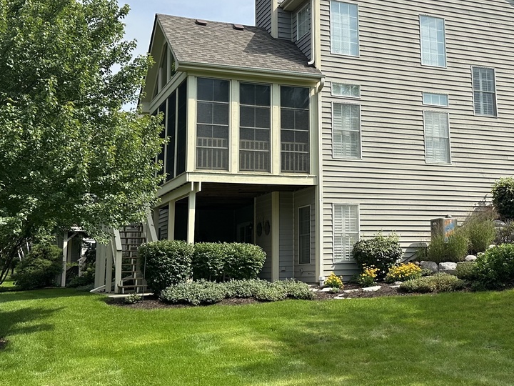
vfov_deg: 30.1
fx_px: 713
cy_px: 143
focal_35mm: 48
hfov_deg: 38.9
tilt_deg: +11.7
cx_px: 365
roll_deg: +1.9
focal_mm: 6.86
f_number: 1.78
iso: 80
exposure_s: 1/5525
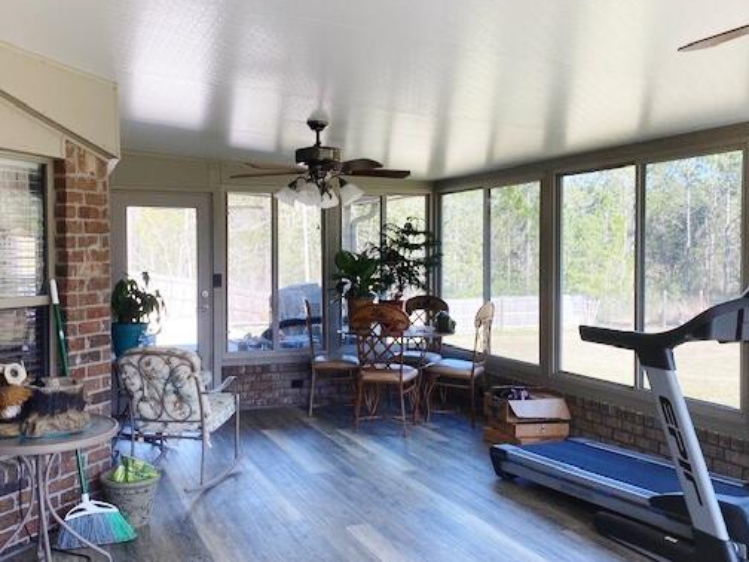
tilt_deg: -2.1
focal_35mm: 33
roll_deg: +0.2
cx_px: 309
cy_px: 287
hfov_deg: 55.0
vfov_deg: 42.9
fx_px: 714
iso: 32
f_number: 1.8
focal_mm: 4.25
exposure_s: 1/144
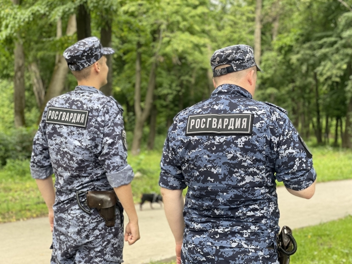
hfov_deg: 36.8
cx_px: 176
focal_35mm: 52
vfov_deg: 28.0
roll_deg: +0.2
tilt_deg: -0.4
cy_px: 132
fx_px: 529
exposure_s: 1/122
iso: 32
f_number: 2
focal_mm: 6
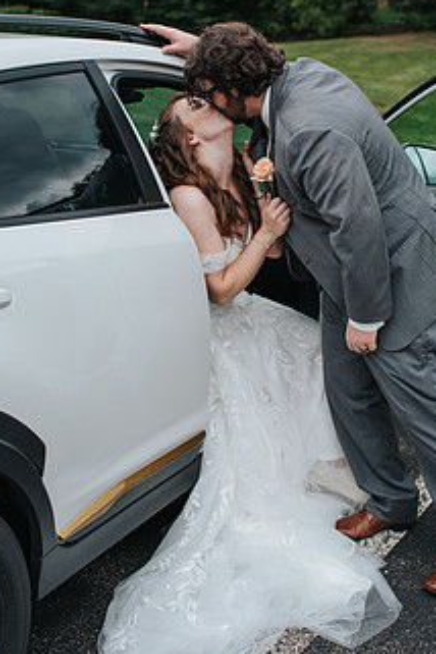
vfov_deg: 40.3
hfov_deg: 27.5
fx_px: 890
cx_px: 251
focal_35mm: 49
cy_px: 285
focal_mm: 35
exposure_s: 1/1000
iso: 160
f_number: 3.2
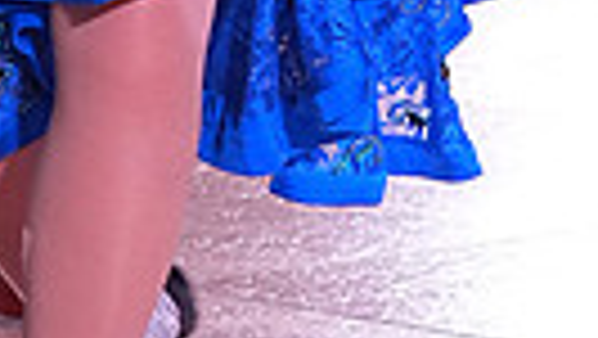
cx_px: -79
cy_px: -550
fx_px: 7156
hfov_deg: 4.8
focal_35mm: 451
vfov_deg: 2.7
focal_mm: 66
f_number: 7.1
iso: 2500
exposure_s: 1/250
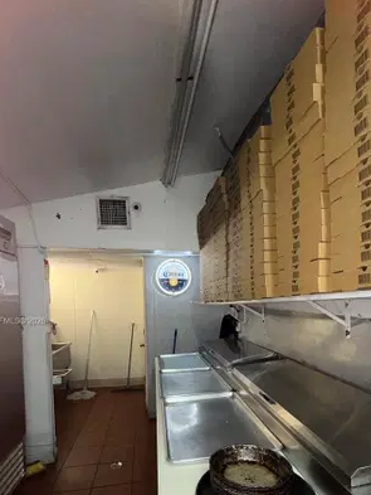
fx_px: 271
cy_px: 322
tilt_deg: -3.9
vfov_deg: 82.3
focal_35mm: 19
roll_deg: +0.7
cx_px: 194
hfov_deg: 68.7
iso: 100
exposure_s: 1/60
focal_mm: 2.22
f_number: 2.2
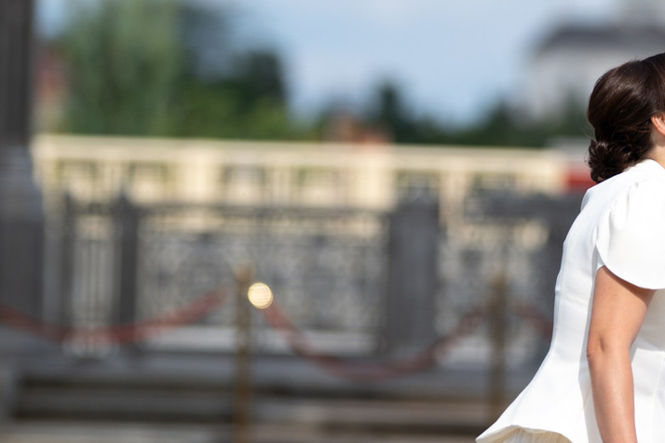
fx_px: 8940
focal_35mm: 484
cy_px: 258
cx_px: 557
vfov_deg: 2.8
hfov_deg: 4.3
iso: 64
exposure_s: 1/2500
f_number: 2
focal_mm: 135
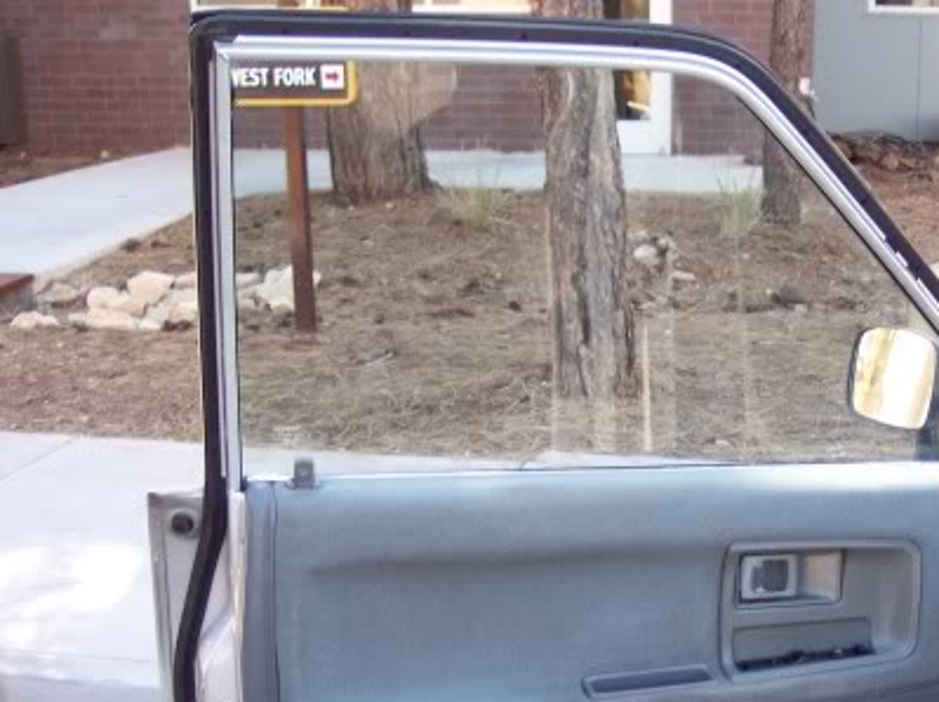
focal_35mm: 61
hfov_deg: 31.2
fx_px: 1652
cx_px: 697
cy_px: 526
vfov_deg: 23.7
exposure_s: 1/125
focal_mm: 8
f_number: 2.8
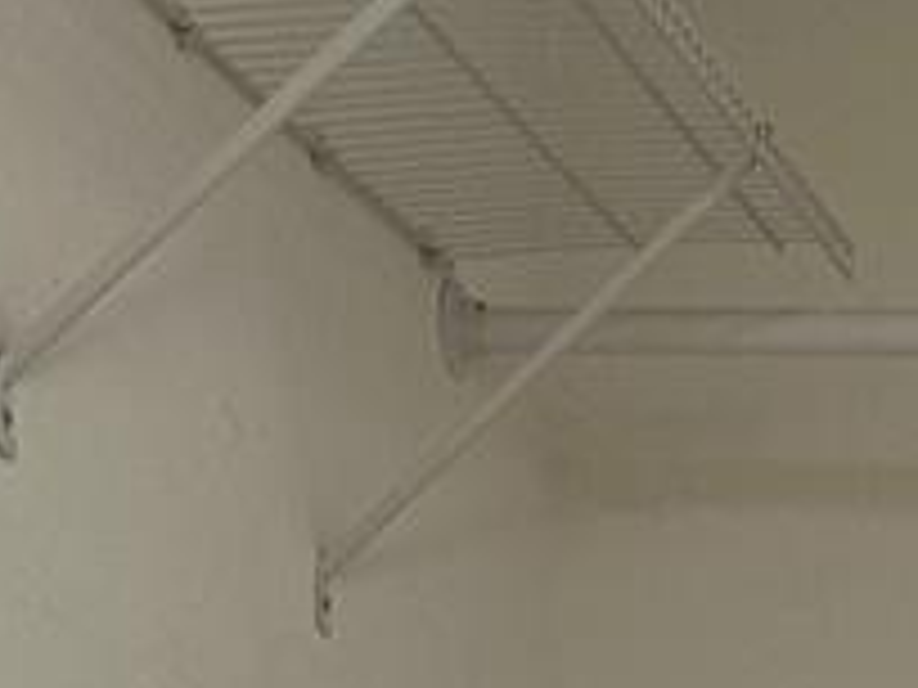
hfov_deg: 13.2
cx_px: 1364
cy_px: 1826
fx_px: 3739
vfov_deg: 9.1
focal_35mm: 141
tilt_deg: -6.3
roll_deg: -1.3
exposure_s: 1/60
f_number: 1.78
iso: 160
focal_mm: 6.86
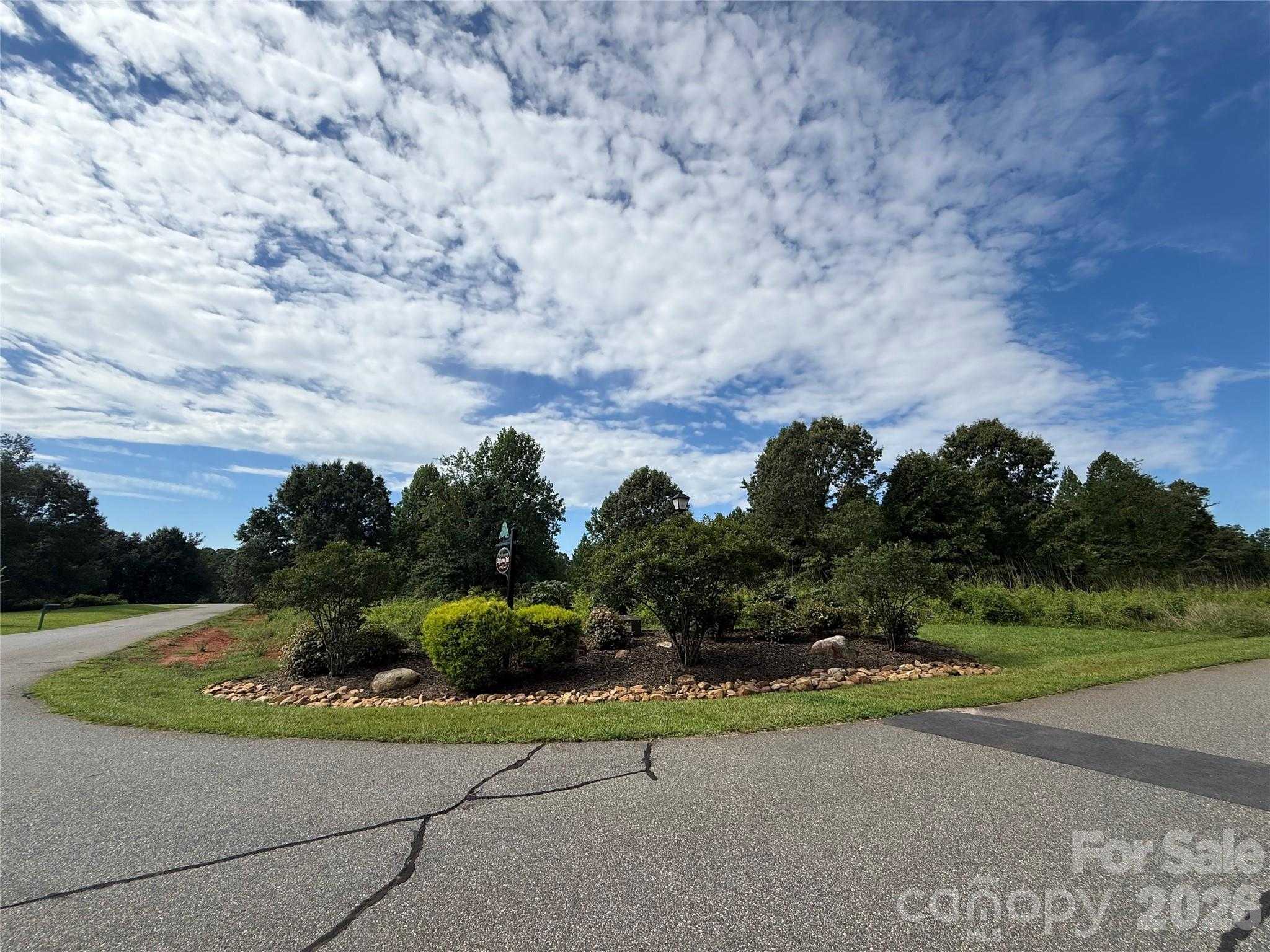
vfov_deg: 85.7
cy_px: 476
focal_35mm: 14
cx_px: 635
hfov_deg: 102.1
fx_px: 514
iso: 50
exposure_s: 1/3289
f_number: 2.2
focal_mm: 2.22
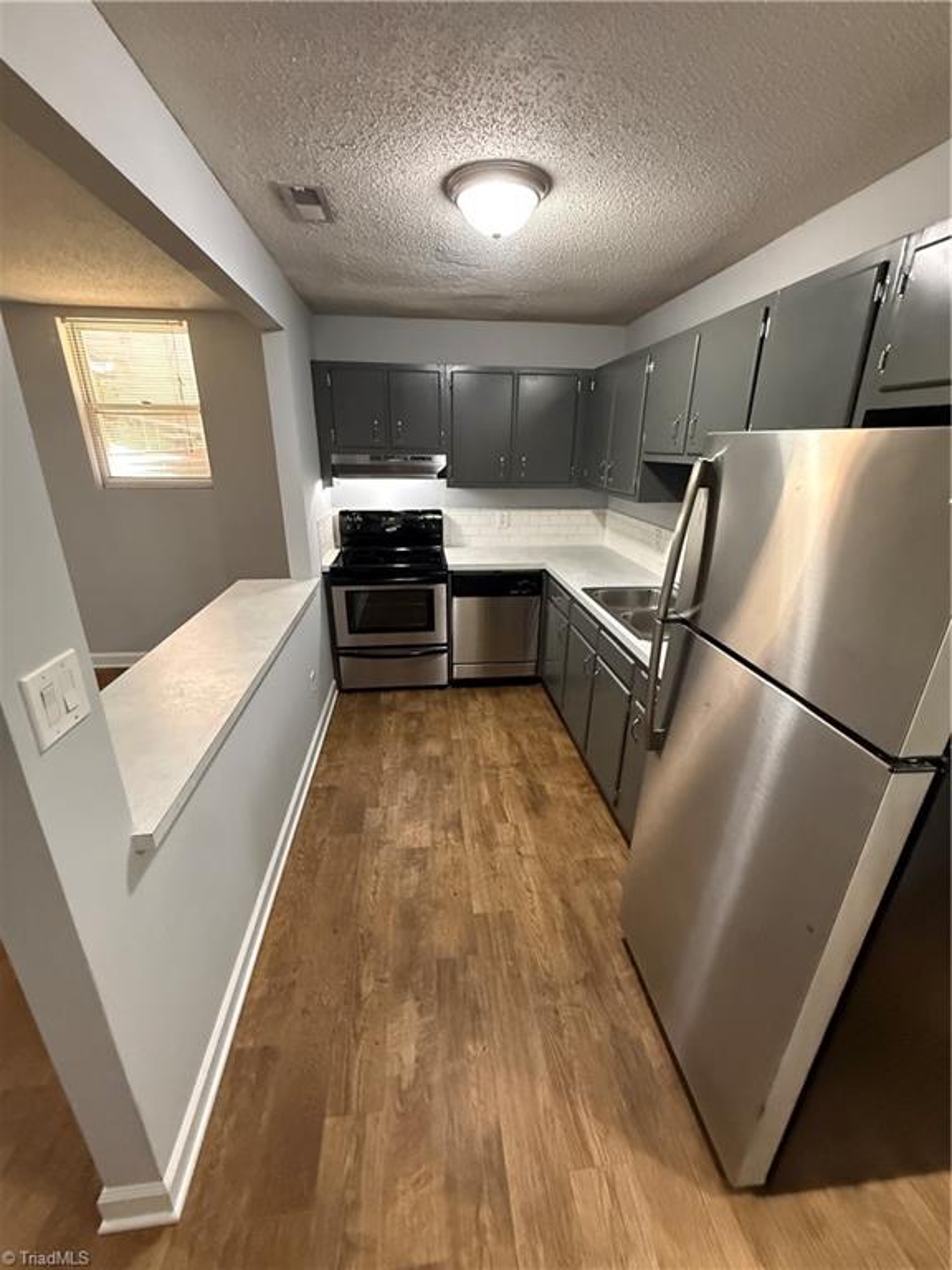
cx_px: 476
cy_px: 635
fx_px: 513
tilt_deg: -19.2
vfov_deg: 102.1
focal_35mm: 14
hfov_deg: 85.7
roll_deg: -1.3
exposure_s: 1/60
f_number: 2.2
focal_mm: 2.22
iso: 800
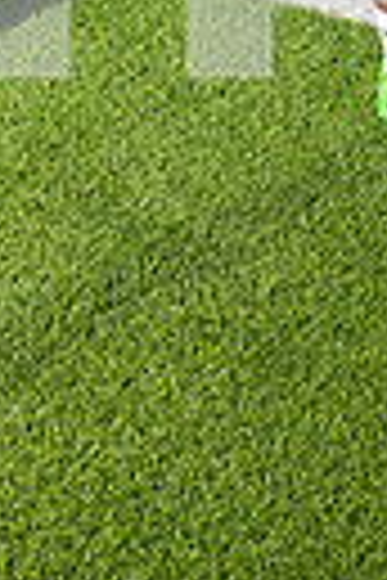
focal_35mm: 175
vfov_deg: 11.1
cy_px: -373
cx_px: 144
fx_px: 2822
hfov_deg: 7.8
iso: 1000
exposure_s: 1/400
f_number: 7.1
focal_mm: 50
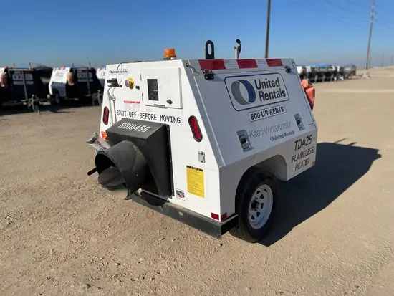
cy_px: 148
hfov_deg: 67.3
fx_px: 296
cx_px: 197
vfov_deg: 53.1
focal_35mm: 26
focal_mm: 4.2
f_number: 1.6
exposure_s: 1/13333
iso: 50
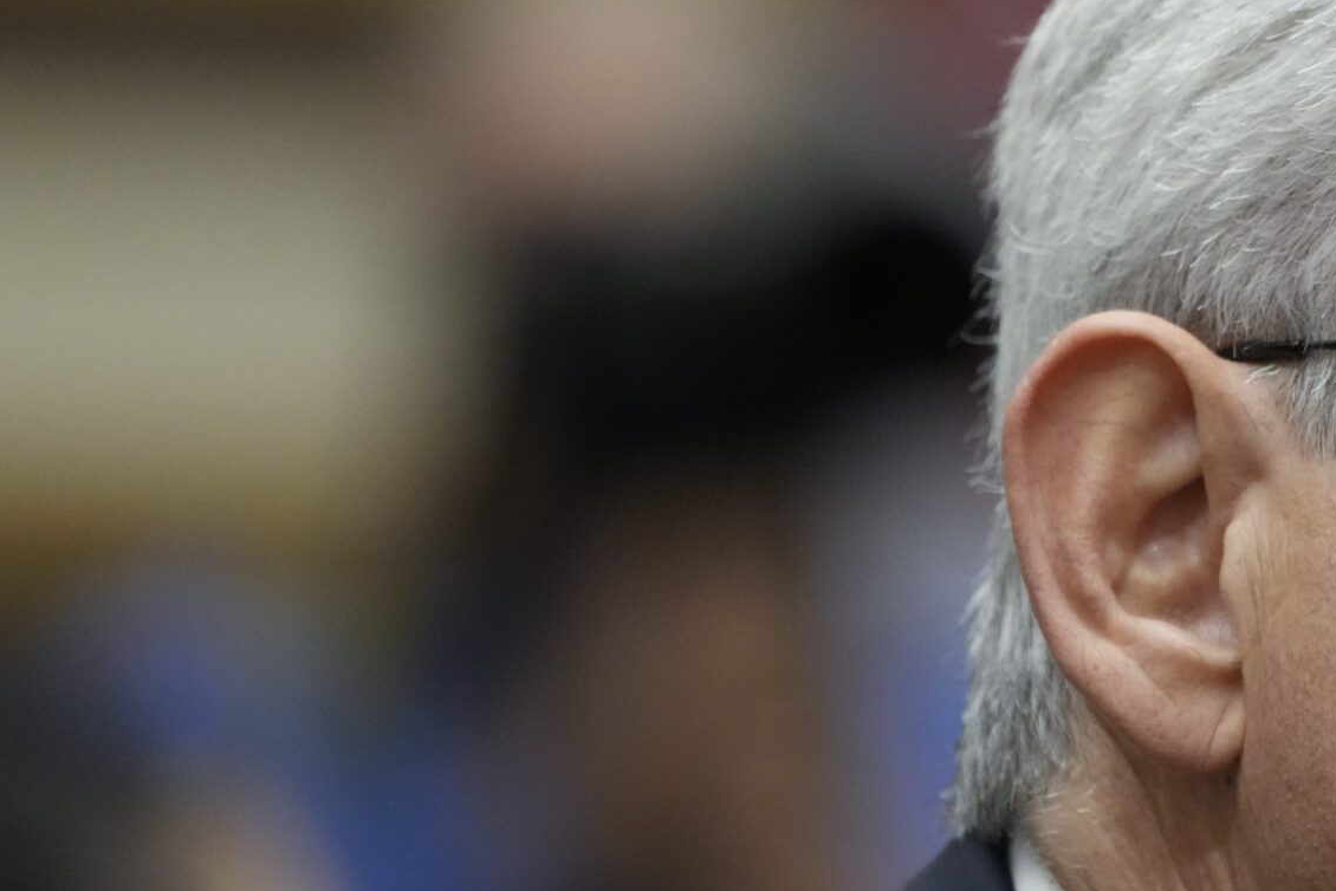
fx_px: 29843
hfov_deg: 2.6
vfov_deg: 1.7
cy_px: 534
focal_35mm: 804
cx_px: 1342
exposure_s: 1/320
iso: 5000
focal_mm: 355
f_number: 6.3
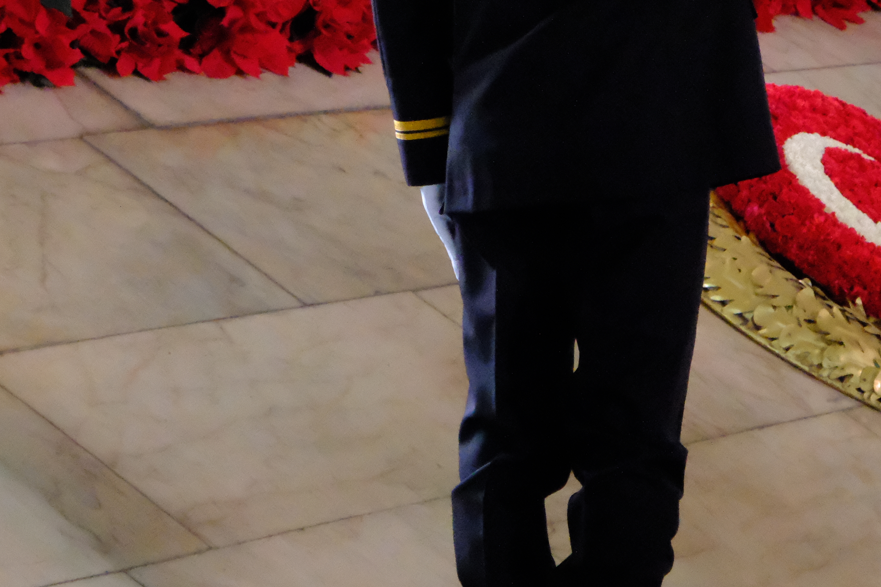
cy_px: 68
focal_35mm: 172
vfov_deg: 8.0
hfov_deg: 11.9
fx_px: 4209
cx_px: 692
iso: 12800
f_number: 7.1
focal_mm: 40.7
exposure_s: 1/58
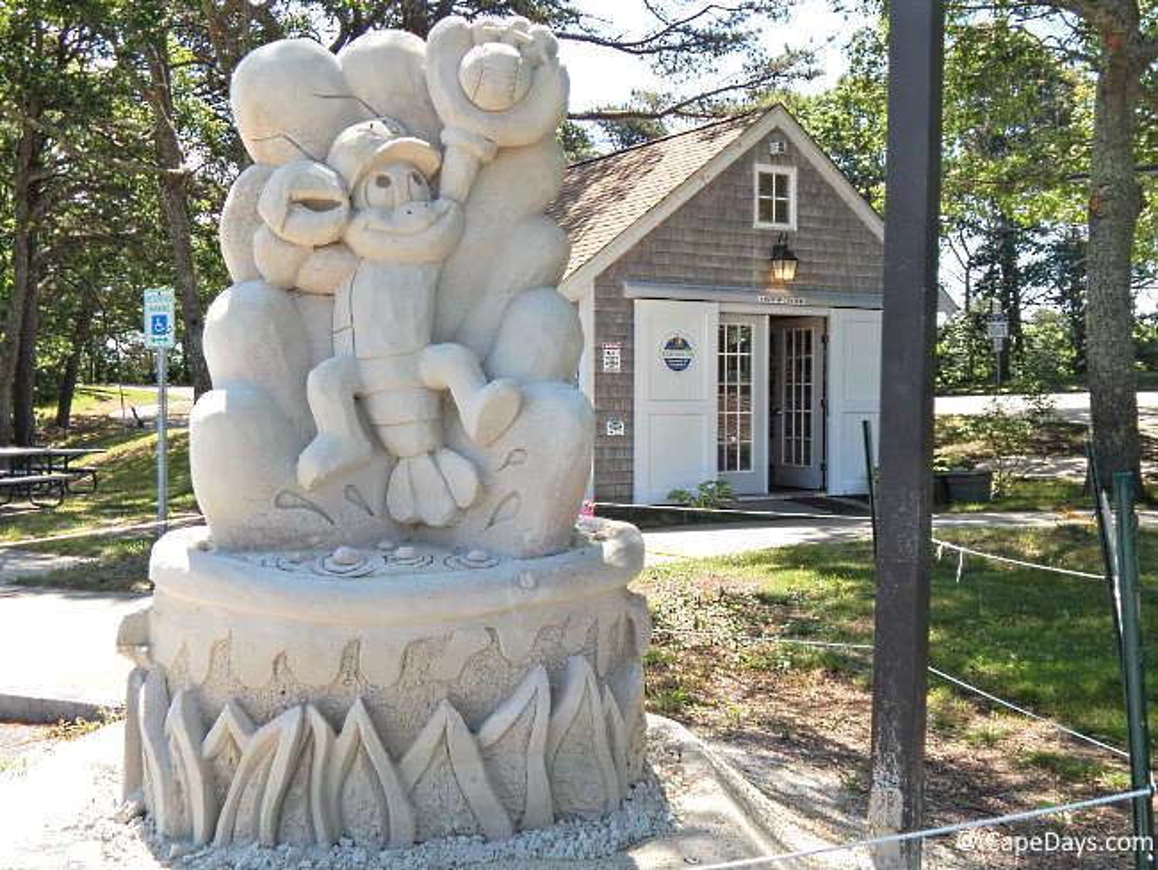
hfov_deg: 58.3
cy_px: 435
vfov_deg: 45.5
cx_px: 579
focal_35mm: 31
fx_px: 1037
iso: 125
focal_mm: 5.6
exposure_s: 1/800
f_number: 3.2
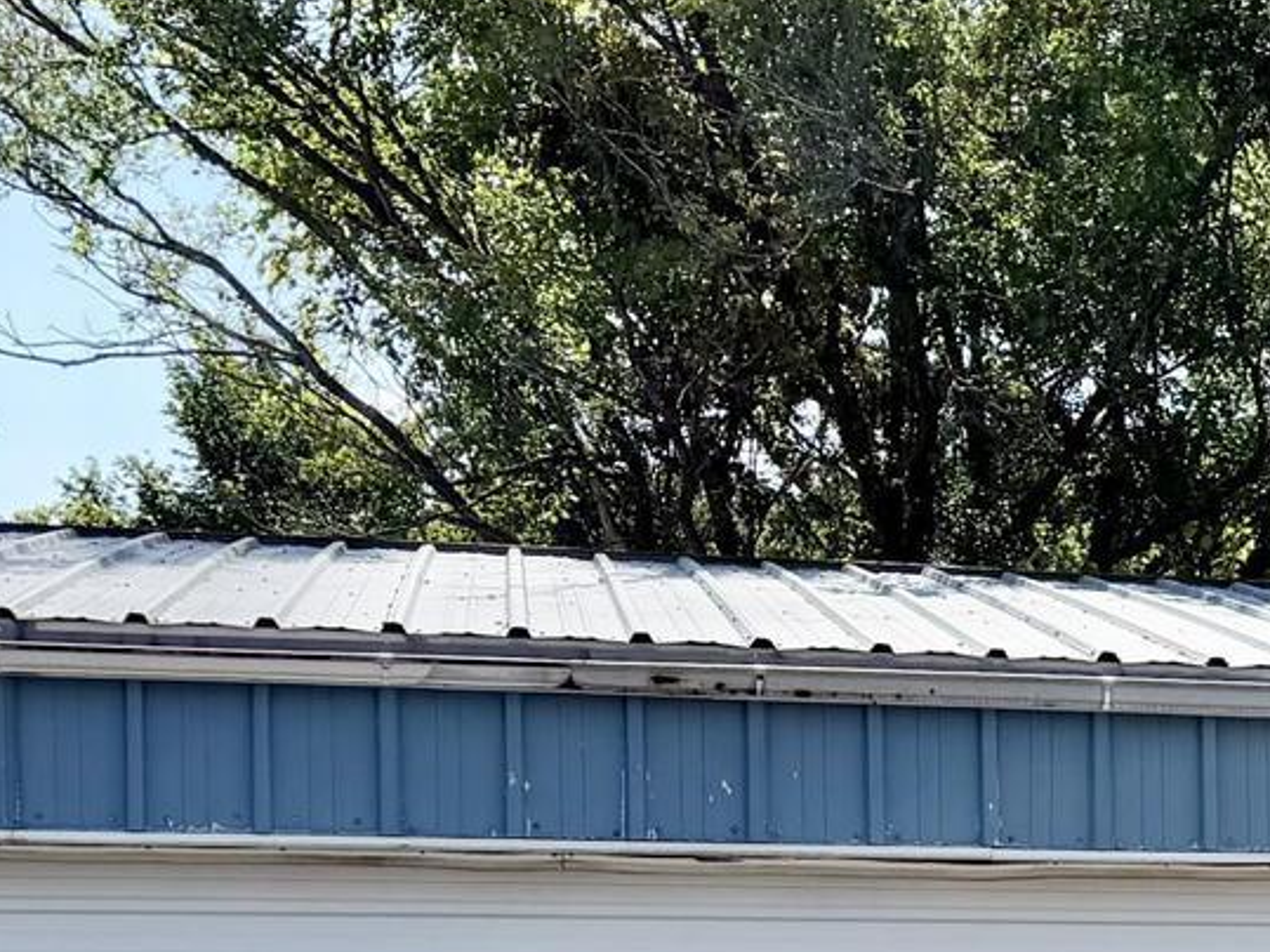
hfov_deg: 18.2
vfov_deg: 15.1
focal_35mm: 95
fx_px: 3485
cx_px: 1938
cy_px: 1100
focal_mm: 6.76
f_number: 1.78
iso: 80
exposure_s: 1/4975
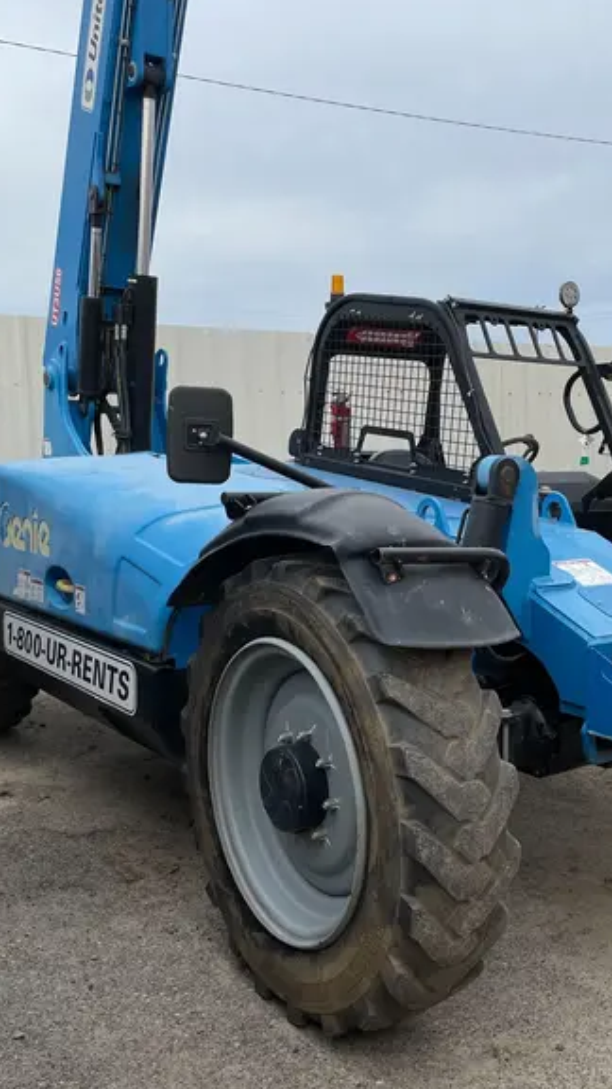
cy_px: 537
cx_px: 406
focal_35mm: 36
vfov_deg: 55.3
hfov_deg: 32.5
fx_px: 1040
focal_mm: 4.2
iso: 50
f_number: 1.6
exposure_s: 1/2304
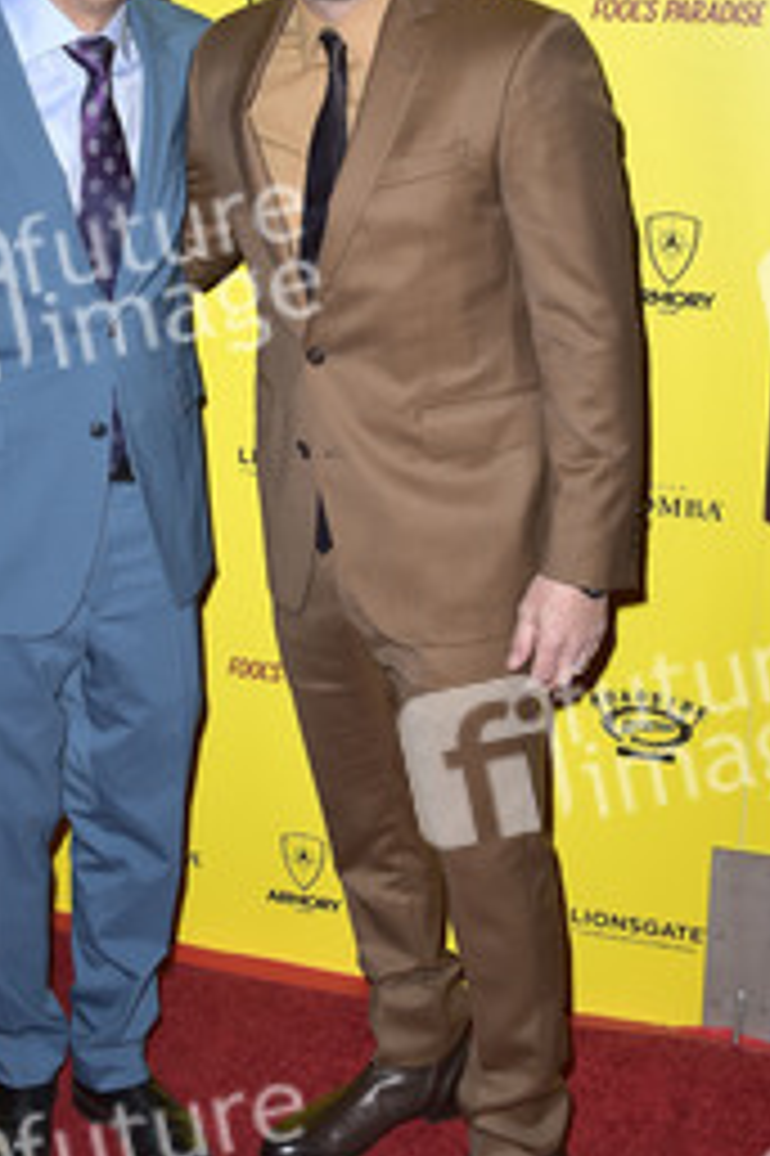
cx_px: 223
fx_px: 1703
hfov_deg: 25.3
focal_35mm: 53
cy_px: 517
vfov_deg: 37.5
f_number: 6.3
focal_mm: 34
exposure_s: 1/250
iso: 250
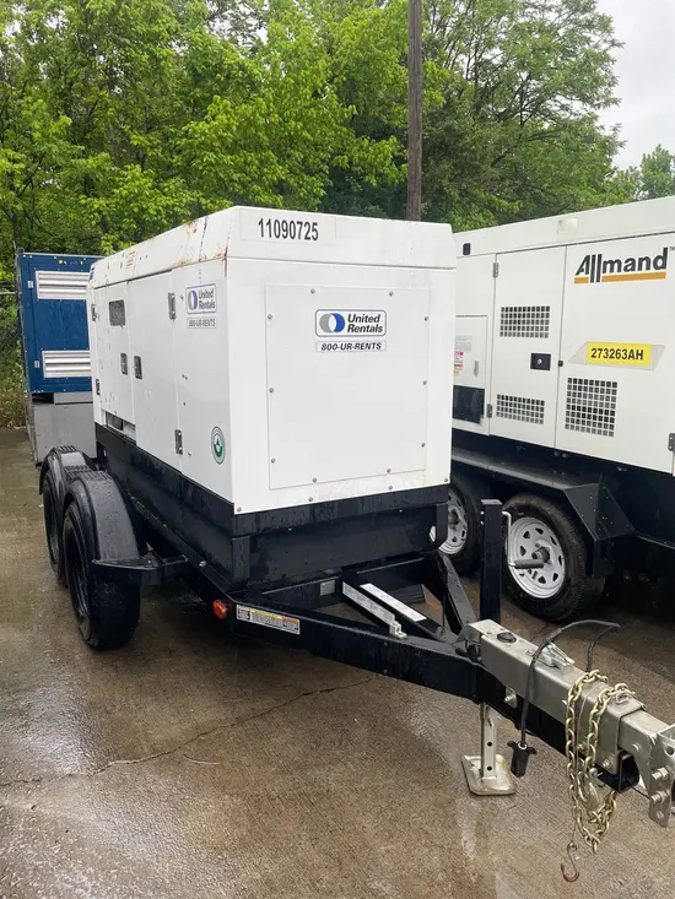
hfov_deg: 53.1
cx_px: 338
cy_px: 450
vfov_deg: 67.3
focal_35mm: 26
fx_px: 676
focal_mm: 4.2
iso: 32
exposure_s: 1/216
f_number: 1.6
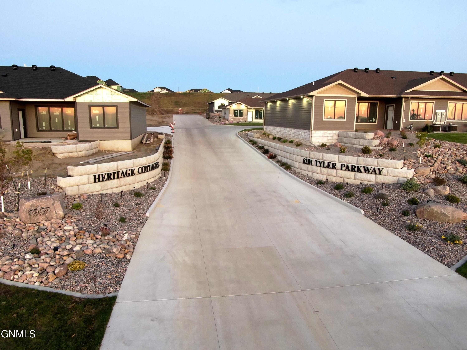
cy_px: 175
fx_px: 324
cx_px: 234
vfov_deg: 56.8
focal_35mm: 24
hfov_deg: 71.6
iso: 500
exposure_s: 1/8
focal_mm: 4.39
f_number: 2.8
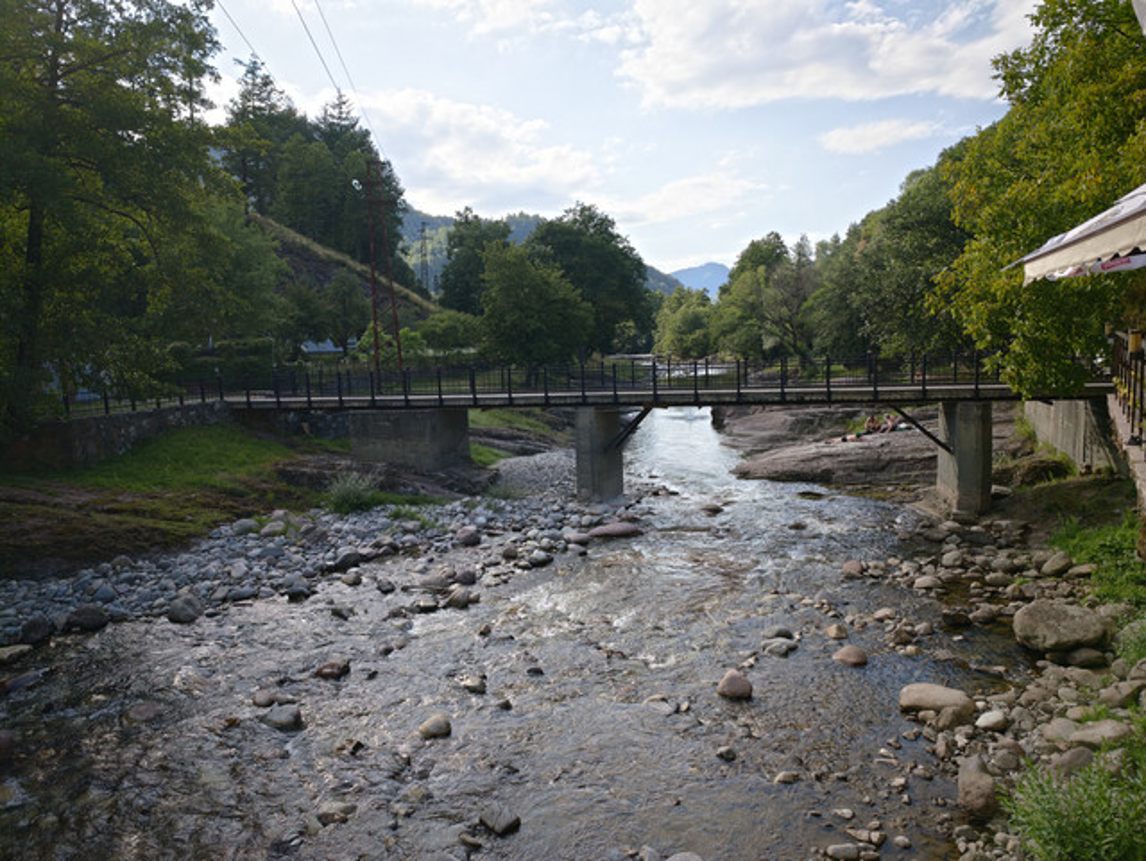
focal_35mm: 23
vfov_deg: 58.9
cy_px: 430
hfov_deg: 73.9
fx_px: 762
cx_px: 573
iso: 500
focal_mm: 7.73
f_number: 1.5
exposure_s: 1/5392
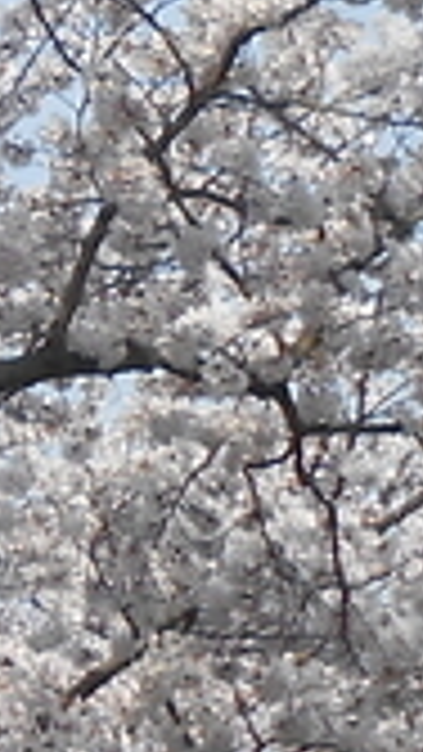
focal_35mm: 204
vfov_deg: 10.5
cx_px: -1179
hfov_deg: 5.3
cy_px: 194
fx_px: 4066
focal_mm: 4.6
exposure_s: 1/640
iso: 80
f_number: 3.5
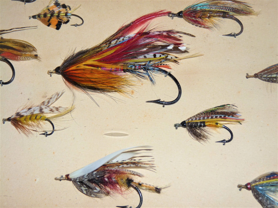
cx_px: 139
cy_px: 104
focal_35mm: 53
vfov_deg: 27.5
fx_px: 426
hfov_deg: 36.2
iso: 100
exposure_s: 1/30
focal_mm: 9.5
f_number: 4
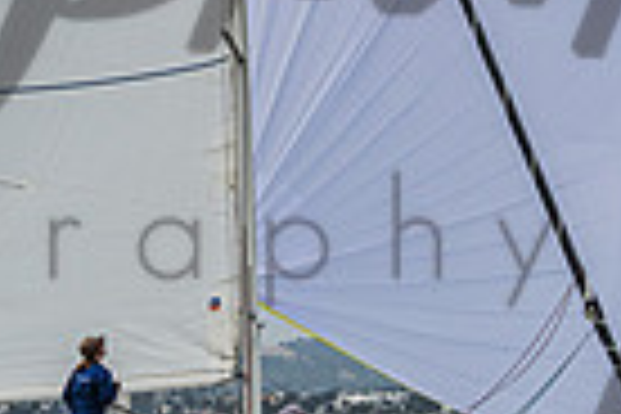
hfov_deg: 10.2
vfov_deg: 6.8
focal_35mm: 201
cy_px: -143
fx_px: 3467
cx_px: 363
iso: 400
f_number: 8
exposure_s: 1/2500
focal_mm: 41
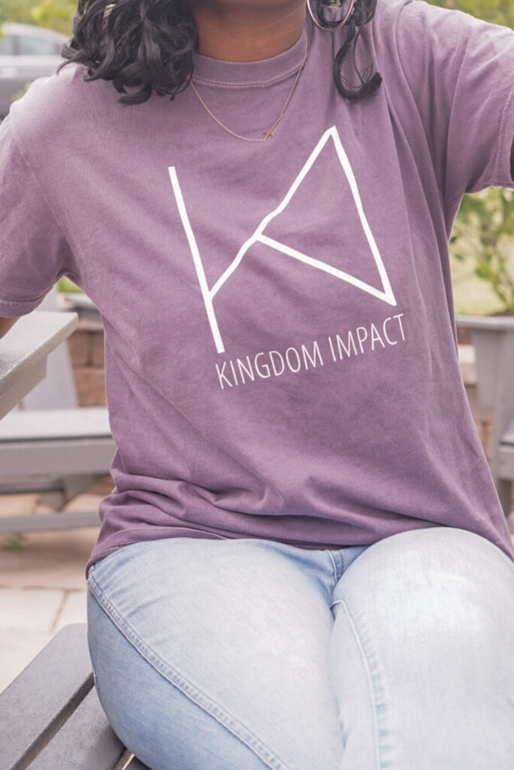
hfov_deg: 27.0
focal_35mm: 50
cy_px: 385
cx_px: 257
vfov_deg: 39.6
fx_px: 1069
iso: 200
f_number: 4.5
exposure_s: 1/125
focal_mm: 50
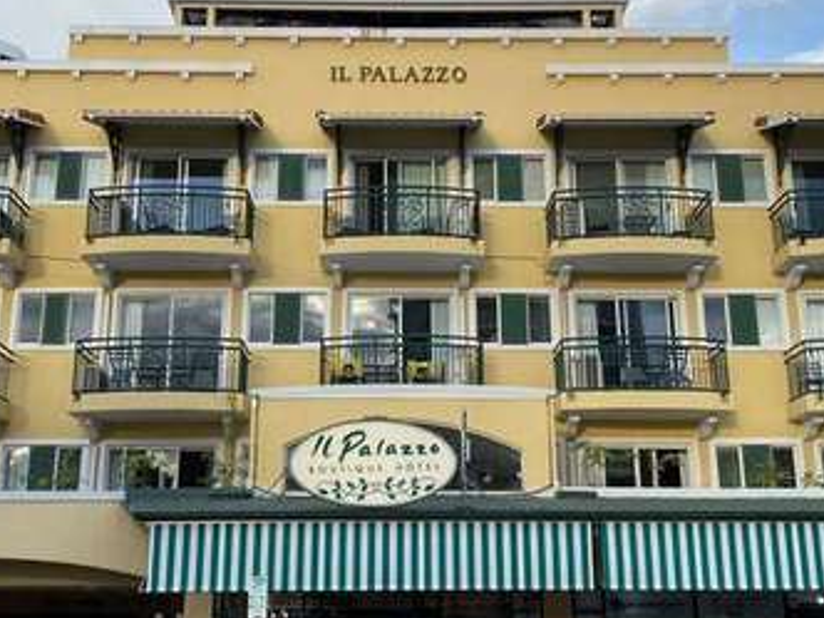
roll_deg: -0.8
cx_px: 397
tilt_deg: +15.6
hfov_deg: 40.4
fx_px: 1119
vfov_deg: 30.8
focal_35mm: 47
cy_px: 251
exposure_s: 1/711
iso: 32
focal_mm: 4.25
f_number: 1.8
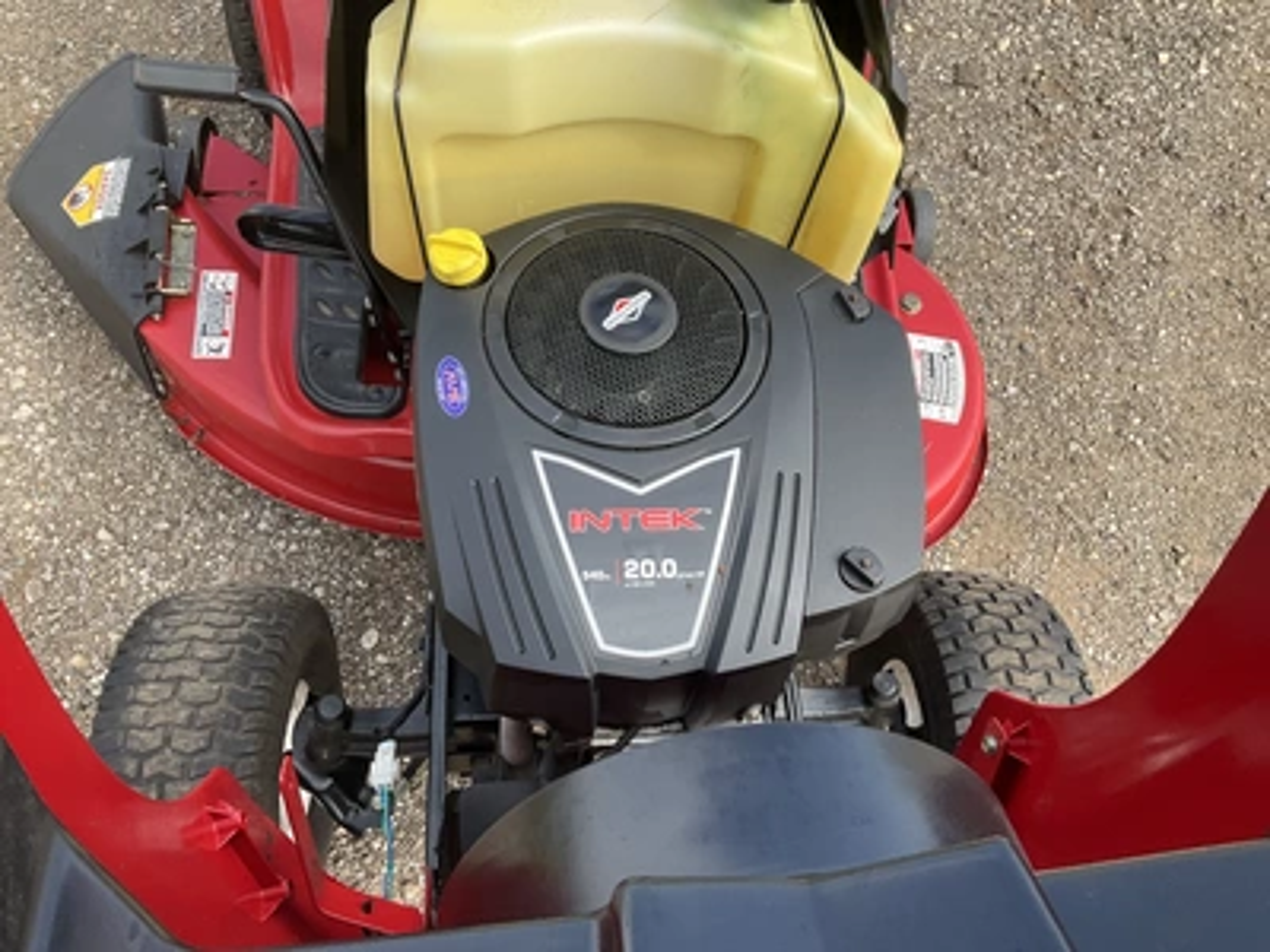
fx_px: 1064
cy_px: 476
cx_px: 635
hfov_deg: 61.7
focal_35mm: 29
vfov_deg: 48.2
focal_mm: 3
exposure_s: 1/469
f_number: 1.8
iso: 25
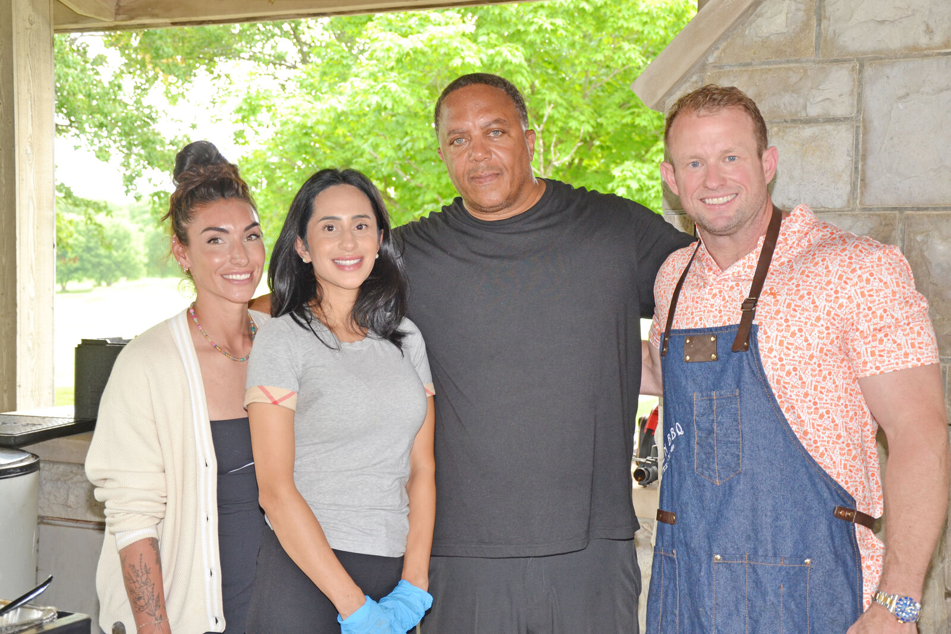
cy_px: 317
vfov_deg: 23.8
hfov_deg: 35.1
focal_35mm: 57
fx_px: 1506
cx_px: 476
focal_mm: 38
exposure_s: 1/60
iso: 400
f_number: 4.5
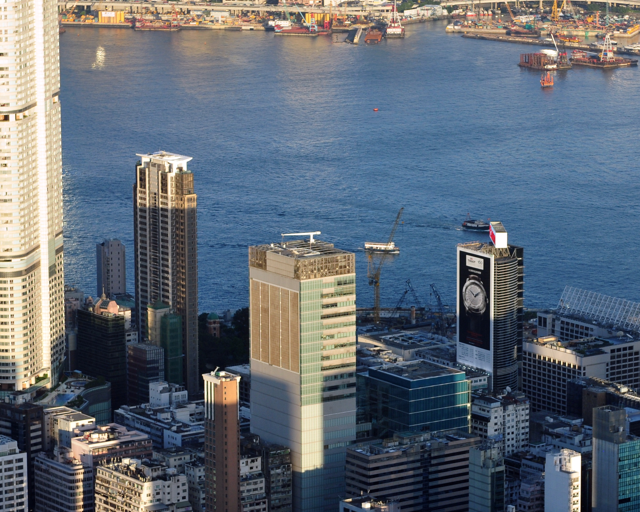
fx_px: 3239
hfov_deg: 11.3
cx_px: 405
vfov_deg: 9.0
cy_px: 283
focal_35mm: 171
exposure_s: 1/125
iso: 200
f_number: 5.6
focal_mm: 70
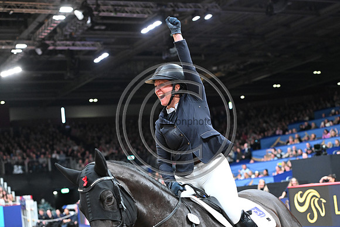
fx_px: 661
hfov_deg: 28.8
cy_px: 114
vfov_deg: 19.5
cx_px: 170
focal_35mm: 70
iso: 6400
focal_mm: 70
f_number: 3.5
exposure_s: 1/800
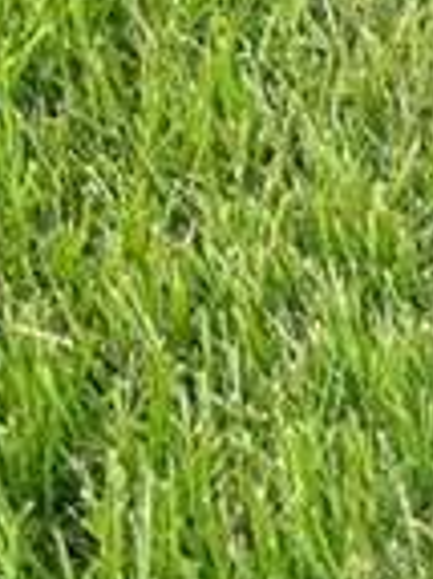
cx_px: -190
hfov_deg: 7.5
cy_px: -1194
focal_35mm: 194
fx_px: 3240
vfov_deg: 8.5
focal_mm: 5.7
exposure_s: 1/283
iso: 40
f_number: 1.5
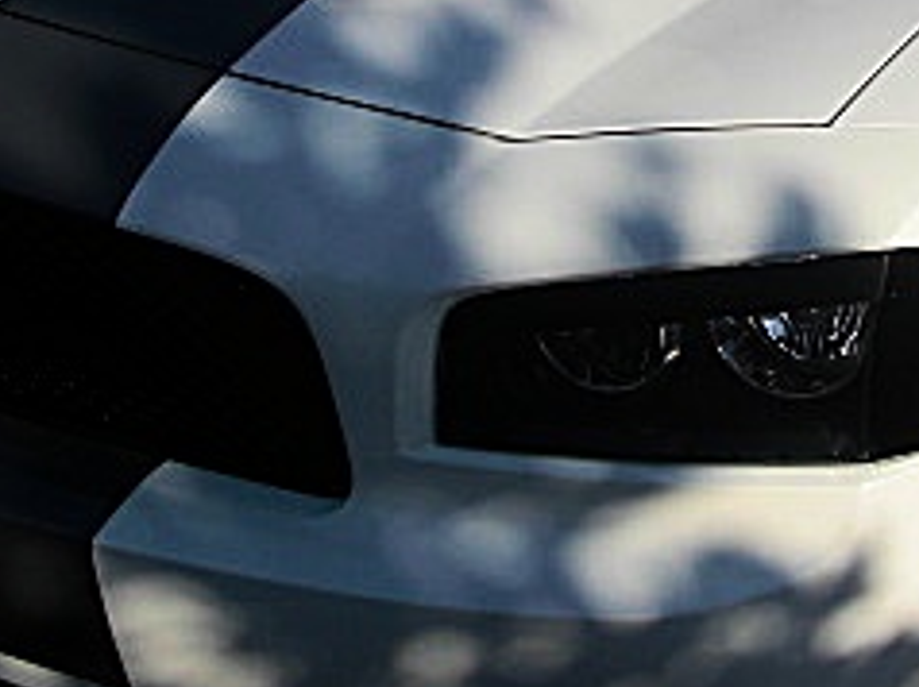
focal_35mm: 97
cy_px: -12
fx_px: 2573
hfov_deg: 20.1
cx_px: 672
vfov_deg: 14.9
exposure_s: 1/200
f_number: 7.9
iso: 50
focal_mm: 6.3
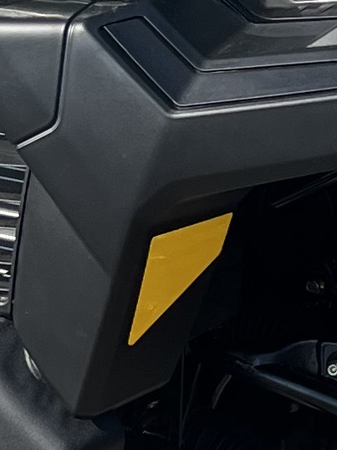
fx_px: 2533
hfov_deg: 7.5
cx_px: 472
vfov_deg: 9.9
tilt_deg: -8.6
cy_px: -161
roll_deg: +1.4
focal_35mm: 195
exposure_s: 1/2268
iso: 50
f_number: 1.6
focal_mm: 5.1
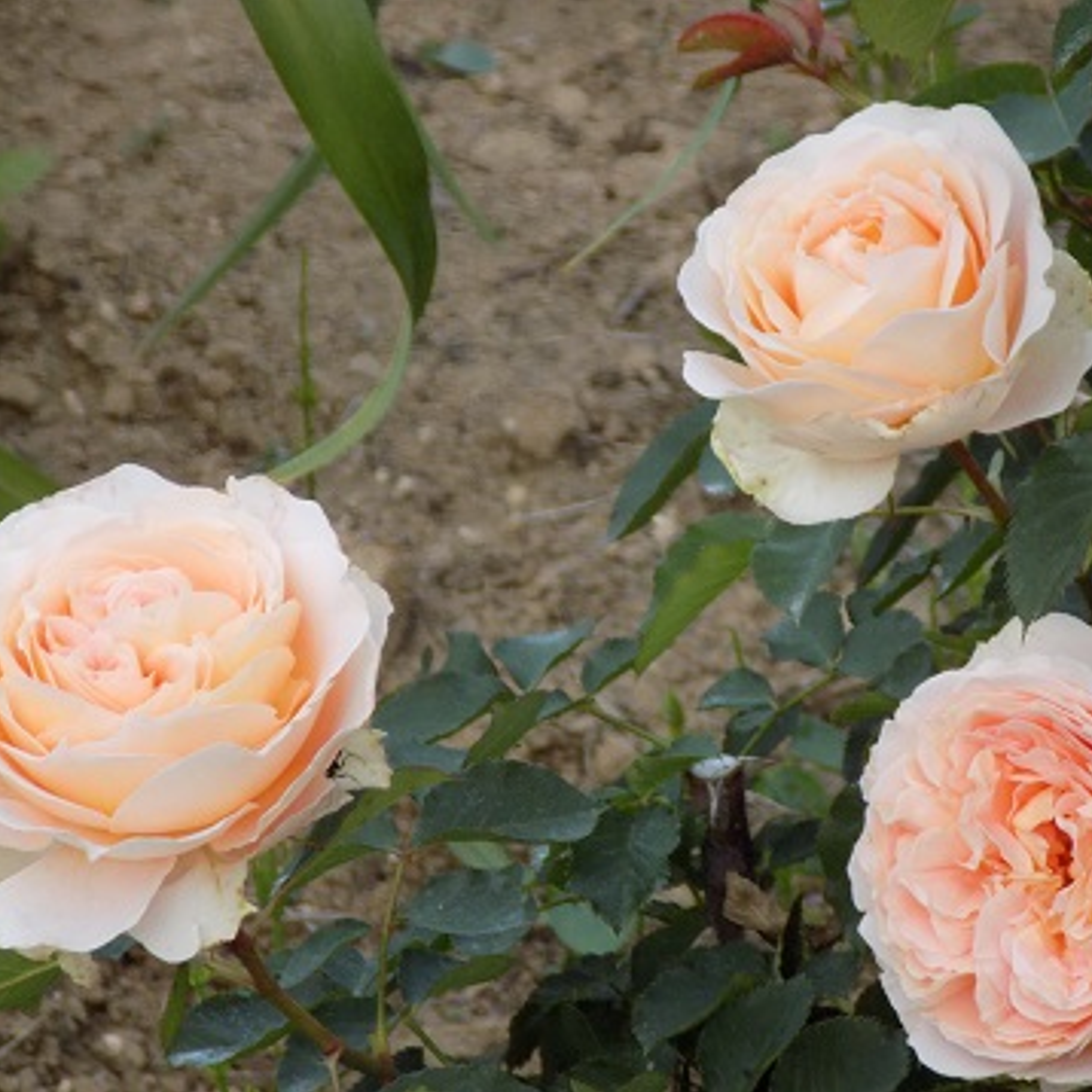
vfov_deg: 5.7
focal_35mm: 307
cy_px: 546
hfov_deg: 5.7
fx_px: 10957
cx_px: 705
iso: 280
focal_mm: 46
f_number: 5.7
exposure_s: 1/30
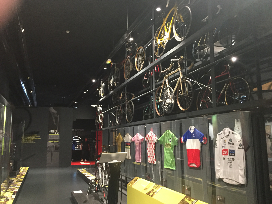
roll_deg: +0.3
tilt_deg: +9.3
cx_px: 134
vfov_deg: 44.2
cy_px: 101
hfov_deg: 56.8
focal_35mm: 32
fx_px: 251
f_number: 2.2
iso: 250
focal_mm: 4.15
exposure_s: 1/17
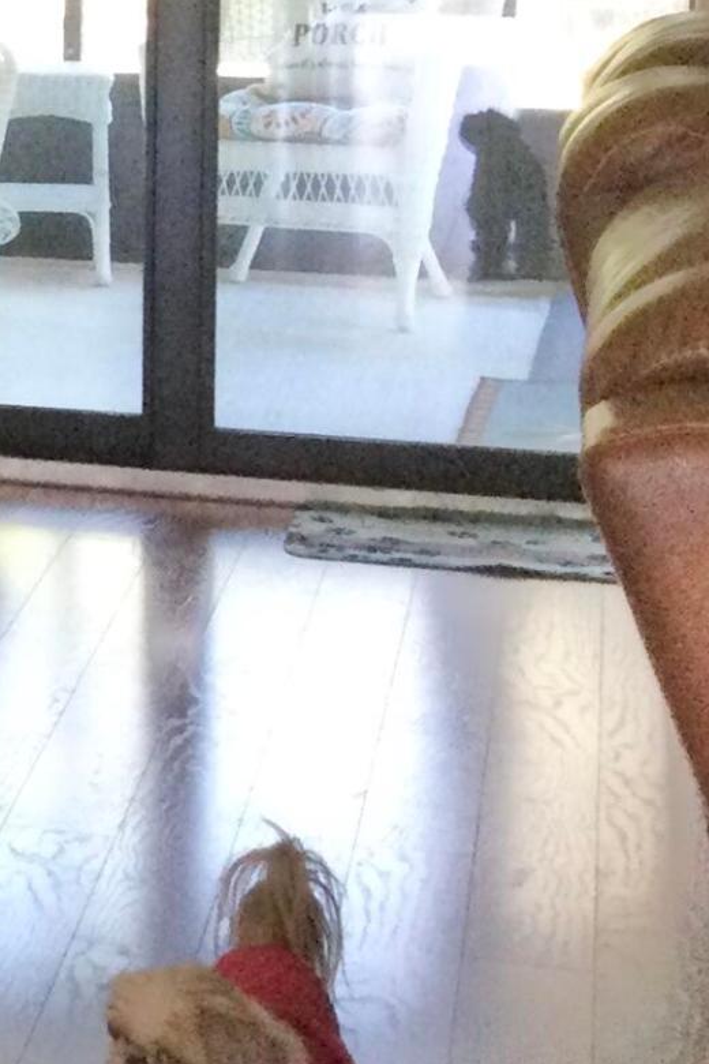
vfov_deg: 16.8
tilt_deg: -4.3
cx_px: -1080
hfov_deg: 9.9
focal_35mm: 119
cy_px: -56
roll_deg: -0.7
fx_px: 3515
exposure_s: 1/30
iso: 125
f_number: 2.4
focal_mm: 3.3
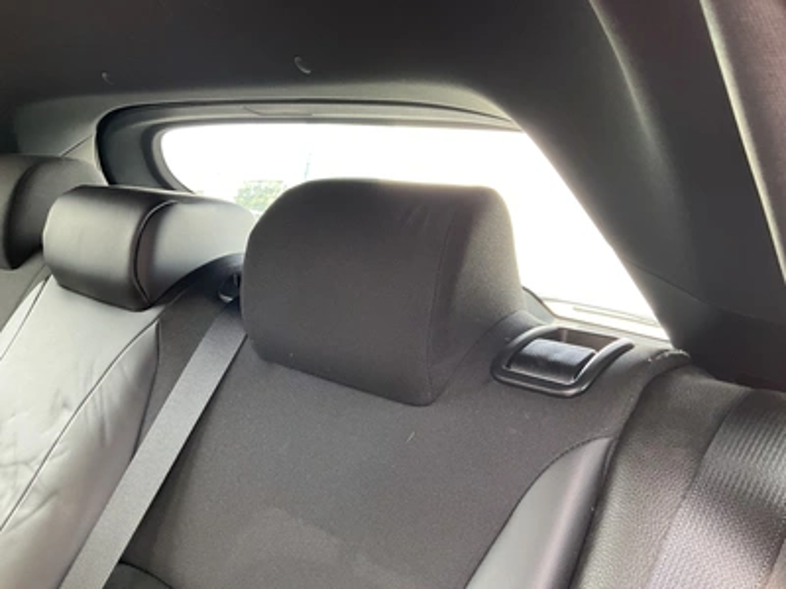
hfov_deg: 61.7
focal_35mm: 29
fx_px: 658
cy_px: 294
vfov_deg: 48.2
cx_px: 393
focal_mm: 3
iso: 64
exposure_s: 1/109
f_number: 1.8
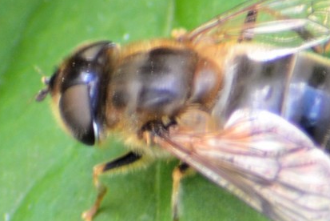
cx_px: 141
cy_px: 72
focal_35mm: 940
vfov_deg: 1.5
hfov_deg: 2.2
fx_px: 8622
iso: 400
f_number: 7.1
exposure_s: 1/125
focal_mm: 270
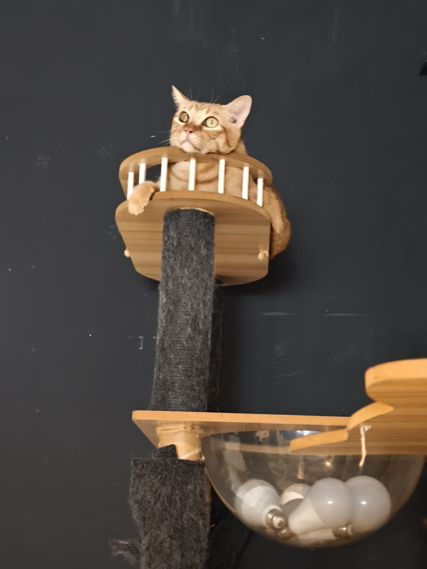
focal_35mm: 61
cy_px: 284
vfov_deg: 31.7
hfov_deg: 24.0
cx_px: 214
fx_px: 1003
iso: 12800
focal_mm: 8.8
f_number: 2
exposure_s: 1/11.1
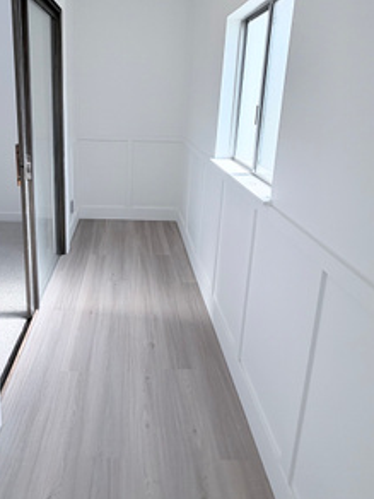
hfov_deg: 58.0
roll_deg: -1.4
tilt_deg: -10.7
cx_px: 135
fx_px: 331
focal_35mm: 23
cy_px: 164
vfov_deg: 71.6
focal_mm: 2.22
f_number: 2.2
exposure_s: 1/177
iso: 50
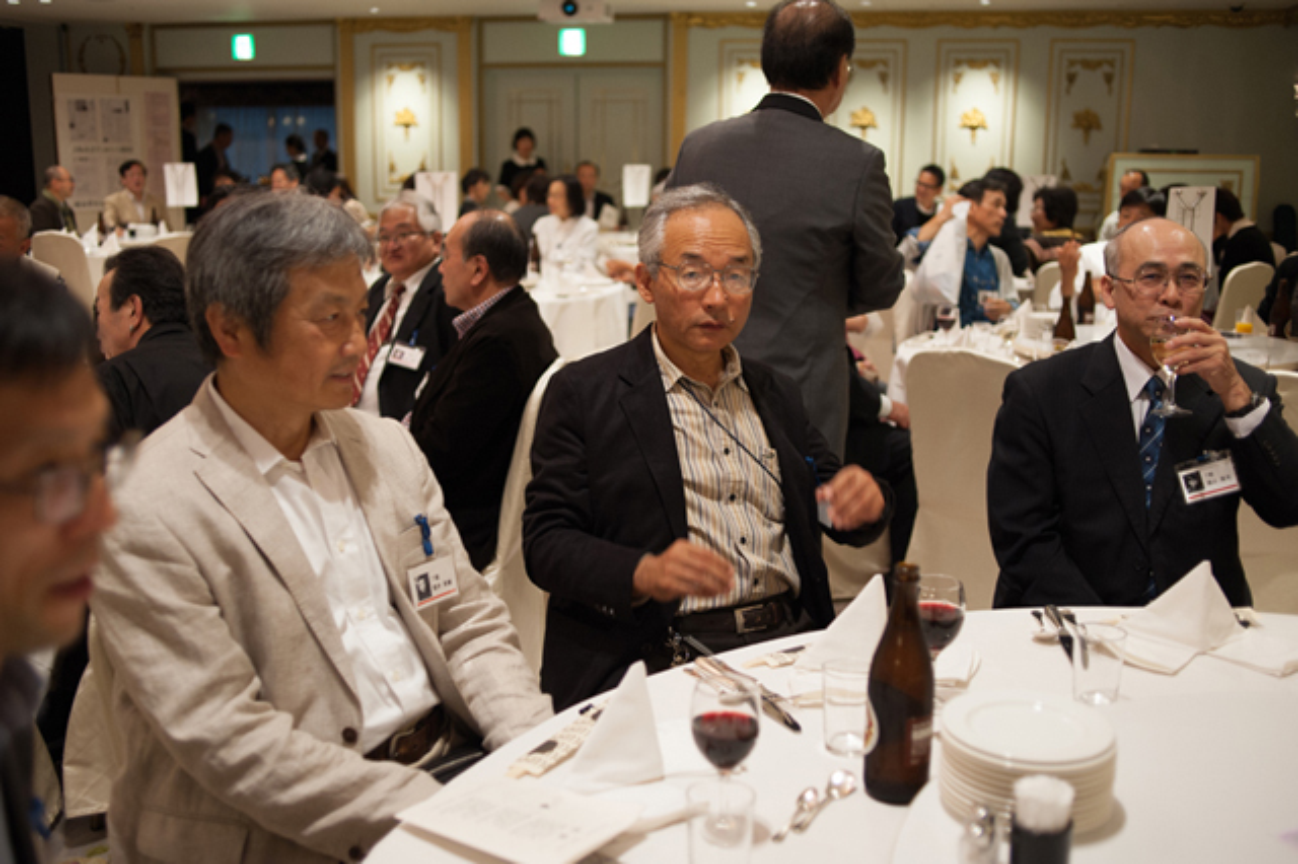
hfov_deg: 54.5
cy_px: 432
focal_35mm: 35
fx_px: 1261
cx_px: 649
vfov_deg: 37.8
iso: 720
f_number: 2.8
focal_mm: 35
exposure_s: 1/100
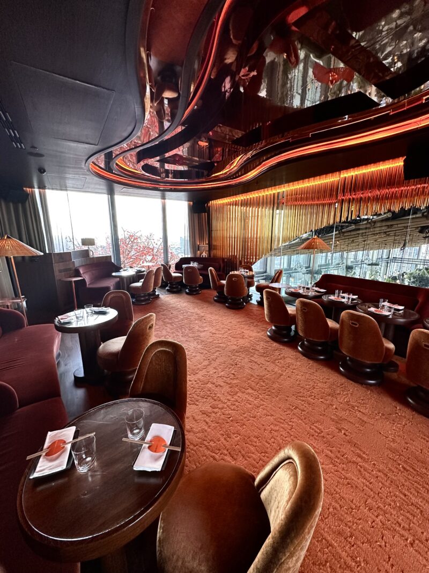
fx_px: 231
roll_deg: -0.4
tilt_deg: -12.5
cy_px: 286
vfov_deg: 102.1
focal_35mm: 14
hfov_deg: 85.7
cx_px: 214
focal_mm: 2.22
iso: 200
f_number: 2.2
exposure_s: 1/100
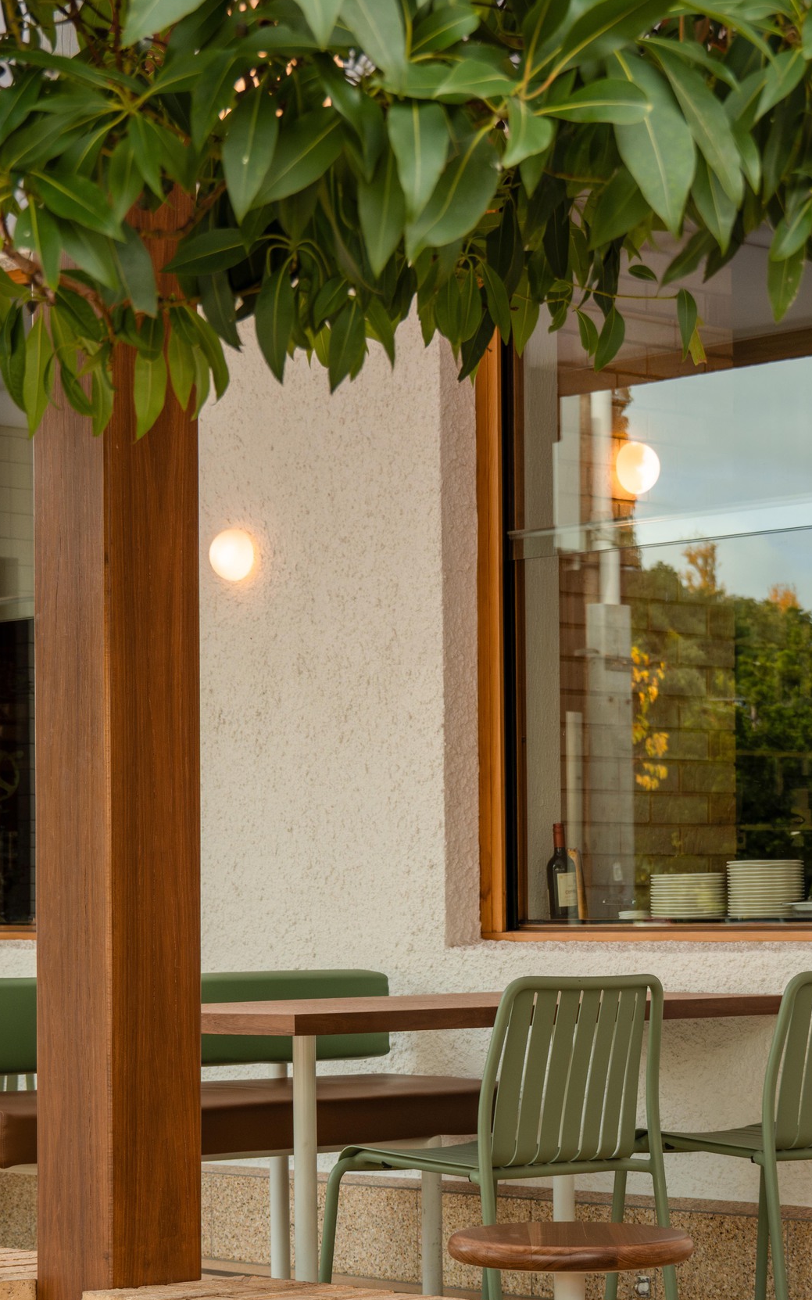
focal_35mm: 92
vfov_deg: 22.4
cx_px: 402
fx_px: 3257
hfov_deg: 14.2
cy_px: 944
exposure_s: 1/200
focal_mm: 50
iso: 800
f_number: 7.1
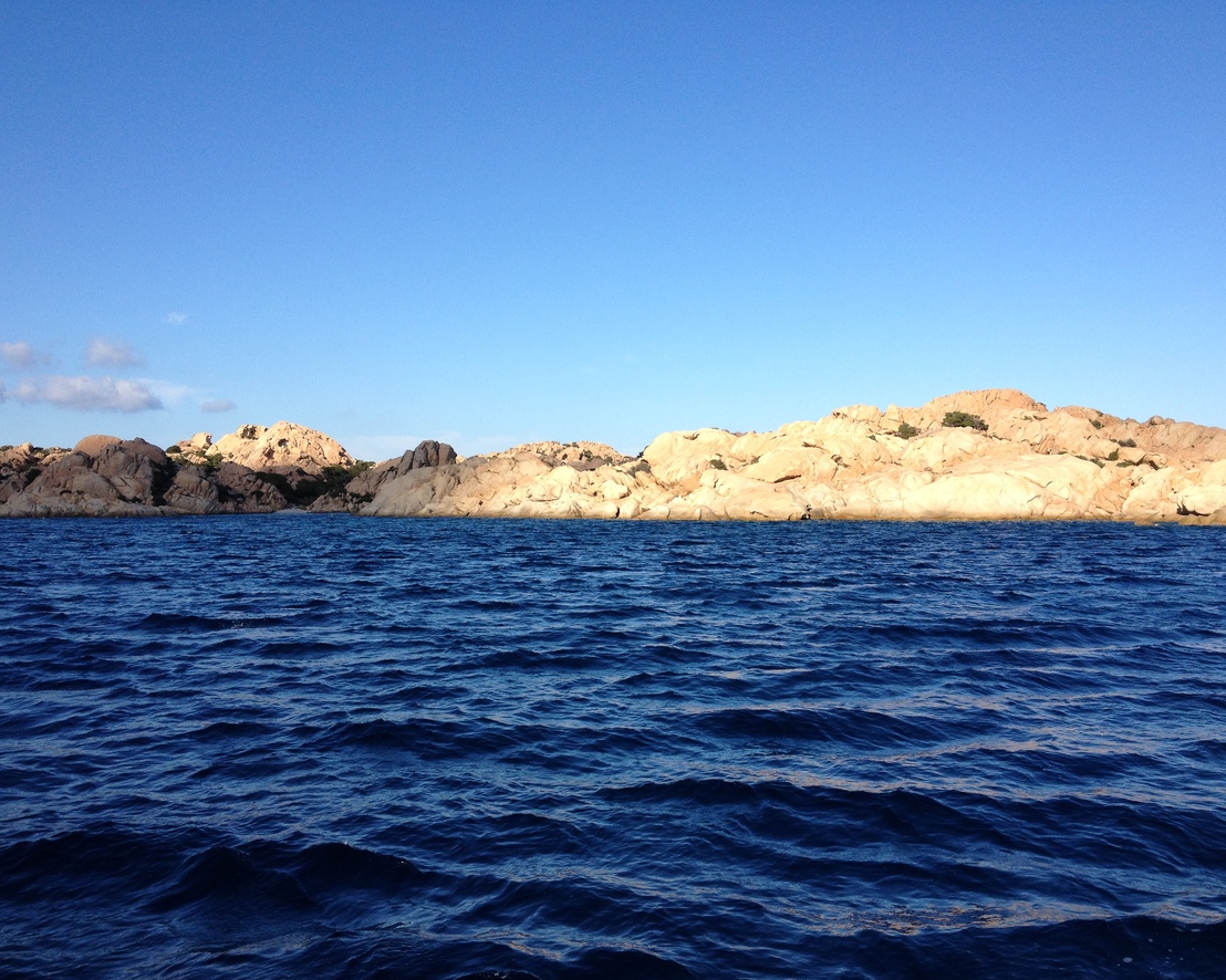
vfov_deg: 40.1
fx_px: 1342
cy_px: 492
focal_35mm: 37
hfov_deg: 49.1
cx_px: 647
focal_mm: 4.28
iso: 64
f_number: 2.4
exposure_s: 1/1577
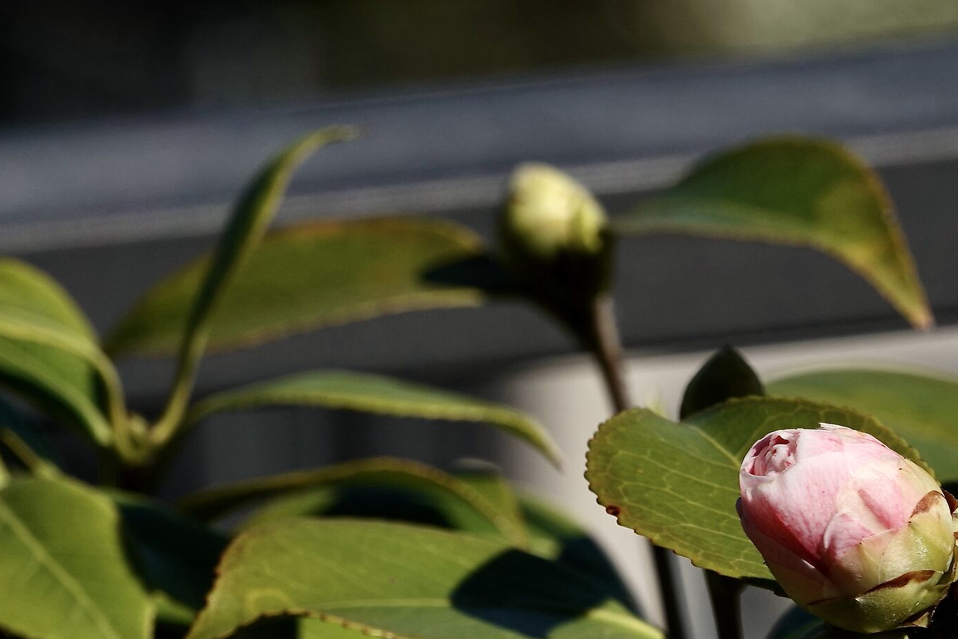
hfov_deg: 3.3
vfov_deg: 2.2
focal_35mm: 632
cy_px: 518
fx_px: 16817
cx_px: 700
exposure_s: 1/800
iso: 100
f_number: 7.1
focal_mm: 132.24
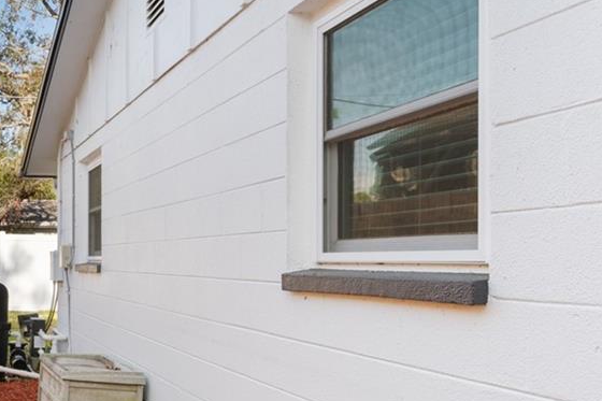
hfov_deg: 40.7
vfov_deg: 33.0
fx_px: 669
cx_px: -33
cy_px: 275
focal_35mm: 40
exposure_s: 1/25
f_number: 9
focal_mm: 14
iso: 250
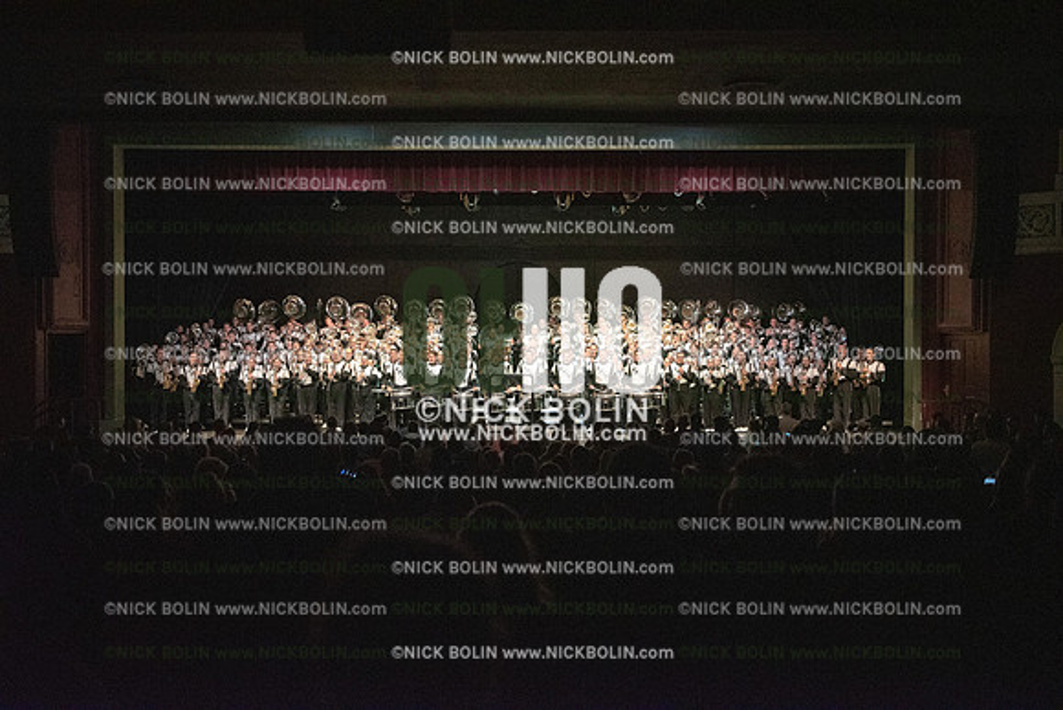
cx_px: 532
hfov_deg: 44.5
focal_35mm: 44
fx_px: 1299
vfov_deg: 30.5
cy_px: 355
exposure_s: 1/800
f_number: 2.8
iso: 10000
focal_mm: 44
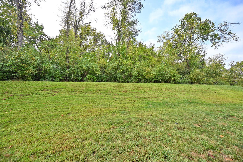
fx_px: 94
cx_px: 122
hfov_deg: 104.3
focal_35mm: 14
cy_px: 81
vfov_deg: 81.2
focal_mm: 14
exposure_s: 1/250
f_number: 5.6
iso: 125
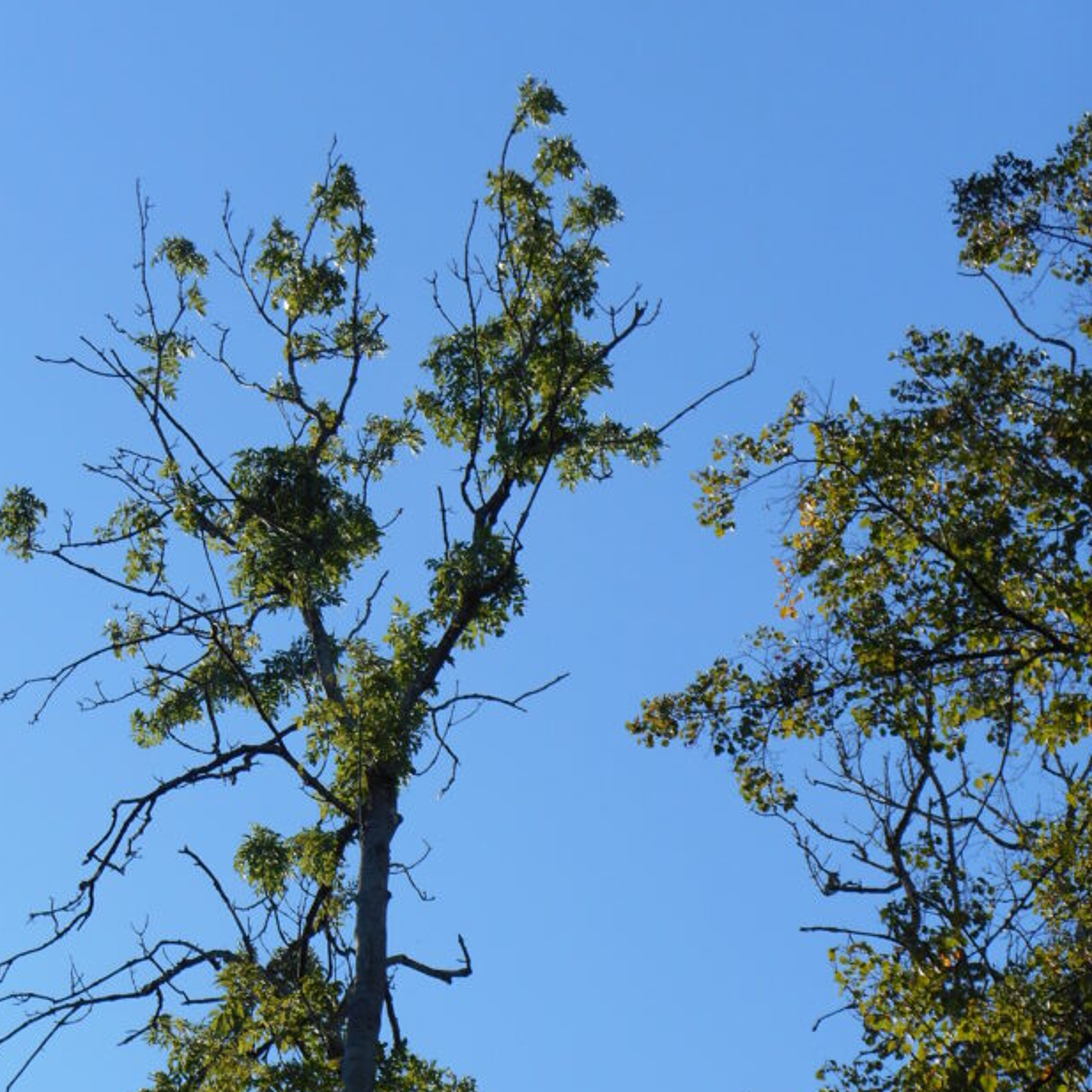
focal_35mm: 135
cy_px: 805
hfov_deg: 12.9
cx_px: 430
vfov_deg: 12.9
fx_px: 4818
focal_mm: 16.4
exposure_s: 1/500
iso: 80
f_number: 4.9
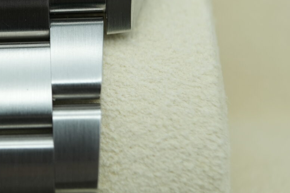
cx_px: 19
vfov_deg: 11.8
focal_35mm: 115
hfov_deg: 17.5
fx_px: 927
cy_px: 15
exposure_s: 1/250
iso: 400
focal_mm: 35
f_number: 5
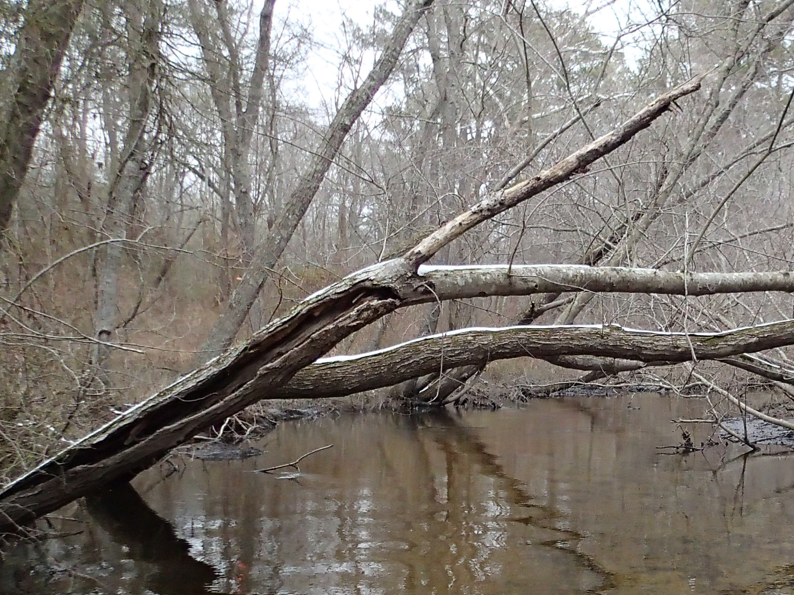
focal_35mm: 46
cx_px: 596
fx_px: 1055
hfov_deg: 40.1
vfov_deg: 30.8
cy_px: 470
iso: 500
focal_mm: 4.5
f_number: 2
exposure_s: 1/500
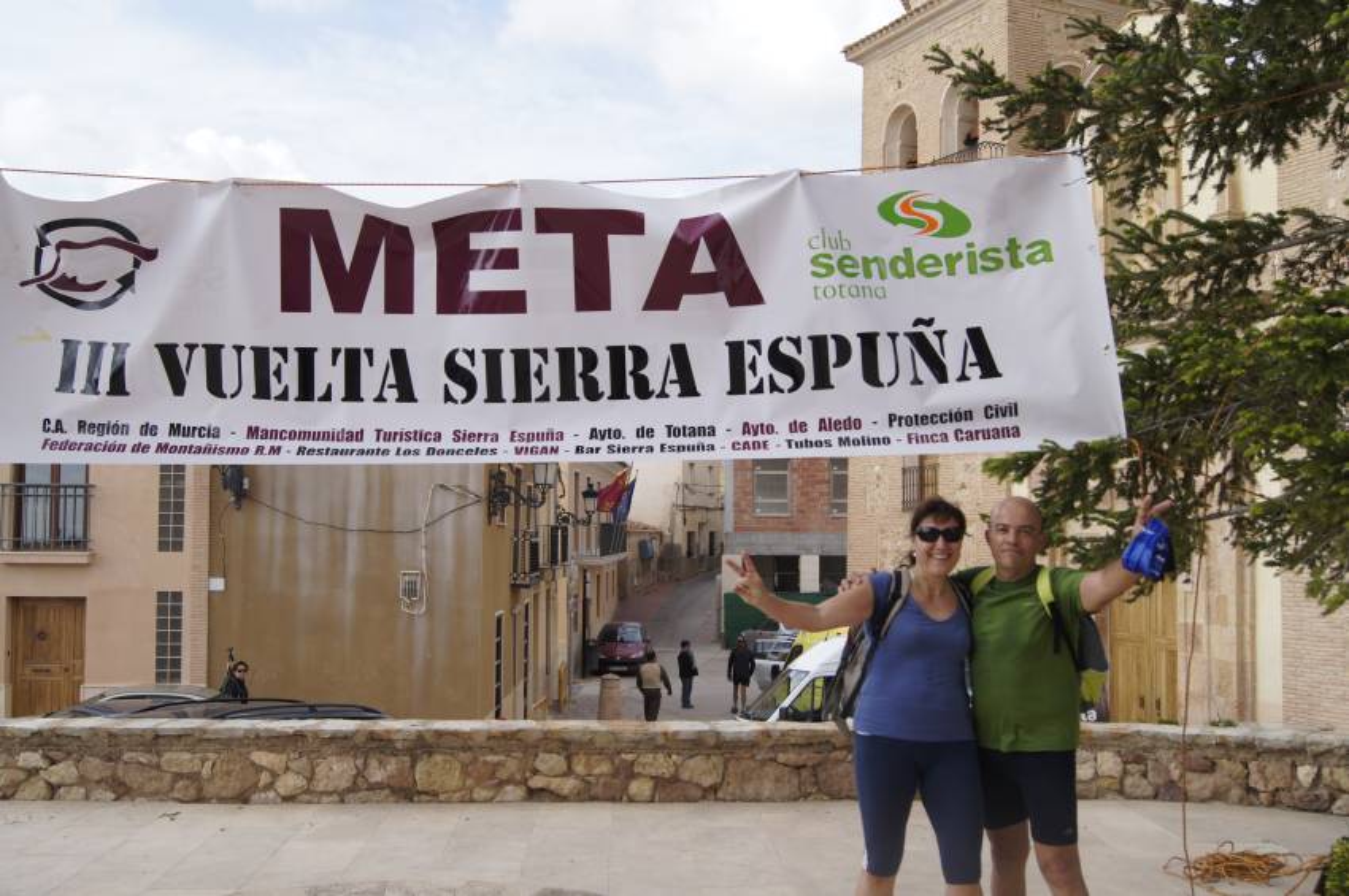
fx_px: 1348
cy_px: 448
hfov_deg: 53.2
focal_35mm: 36
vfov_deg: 36.8
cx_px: 674
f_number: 5
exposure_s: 1/640
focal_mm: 24
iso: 200
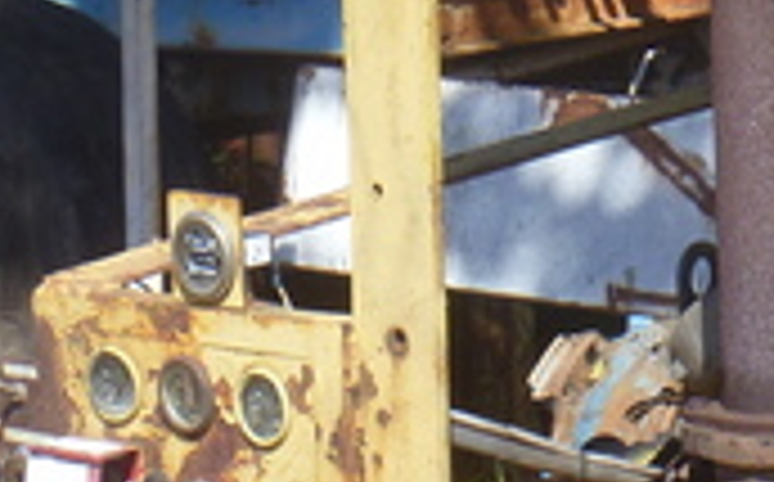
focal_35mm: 173
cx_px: 675
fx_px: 3645
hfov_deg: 12.0
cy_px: 518
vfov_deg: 7.5
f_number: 4.5
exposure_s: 1/250
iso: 80
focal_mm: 6.3
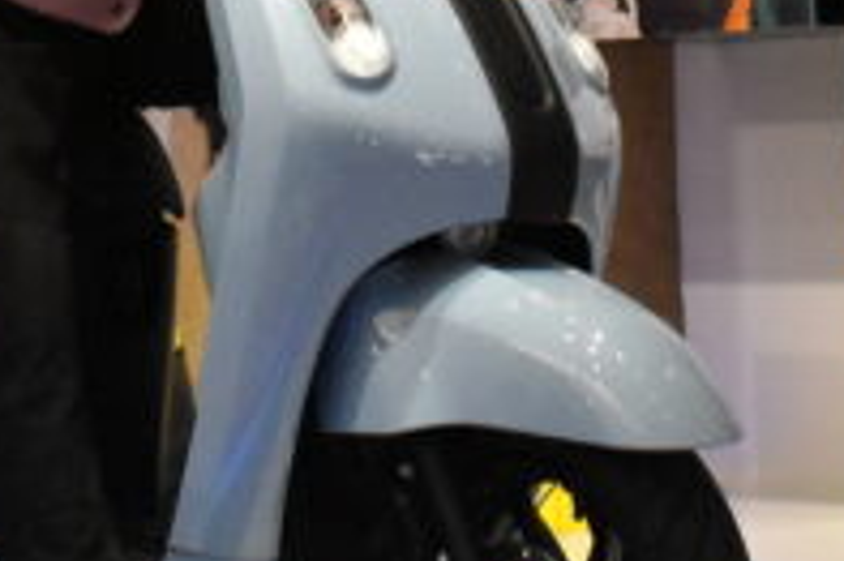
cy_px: -163
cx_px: 347
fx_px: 3700
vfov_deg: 8.6
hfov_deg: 13.0
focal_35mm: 158
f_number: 6.3
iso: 6400
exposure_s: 1/1600
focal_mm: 27
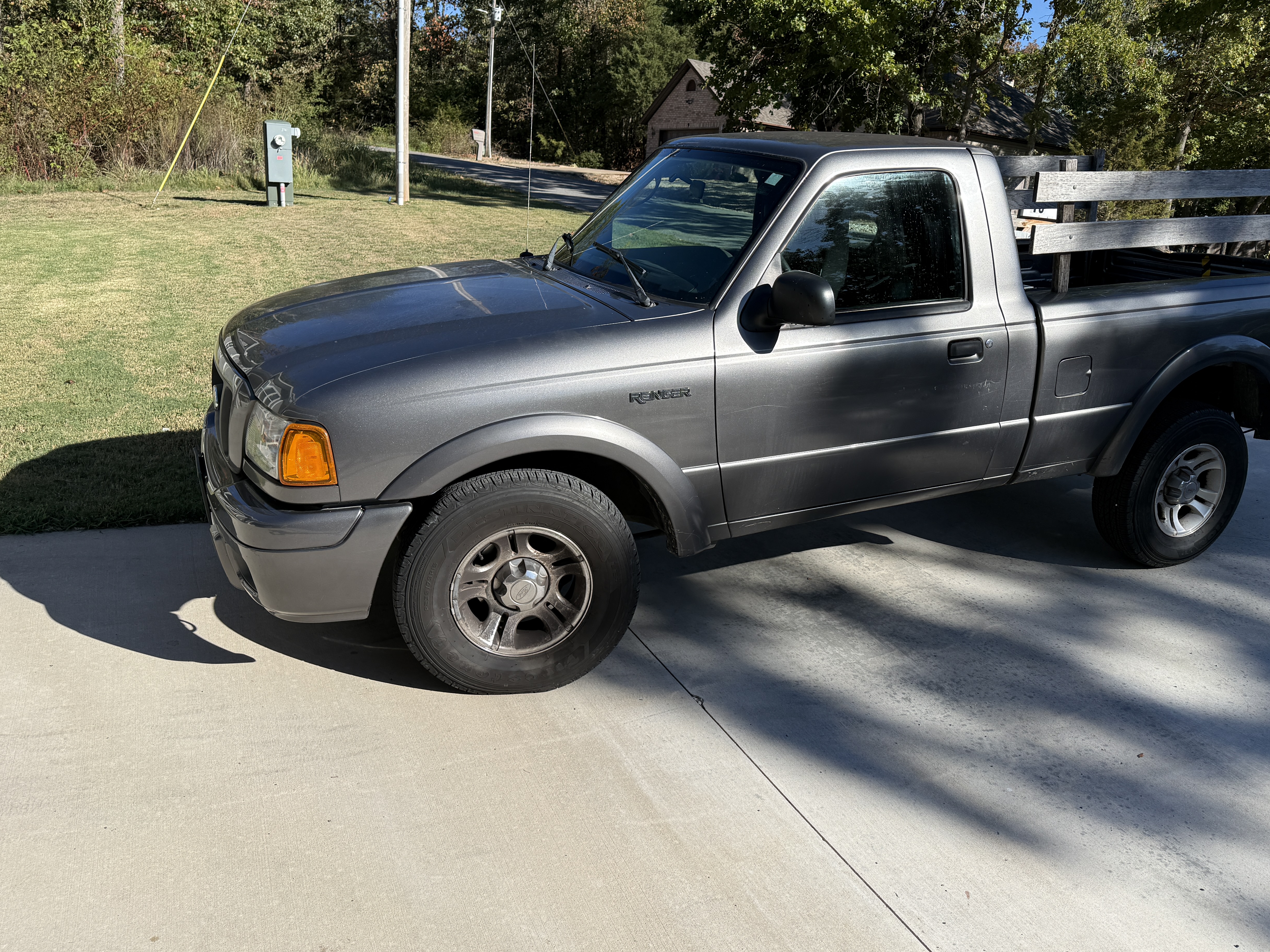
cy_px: 430
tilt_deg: -10.9
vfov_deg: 49.7
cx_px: 718
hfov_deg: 63.2
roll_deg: -4.9
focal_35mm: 28
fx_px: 1027
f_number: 1.78
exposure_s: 1/3759
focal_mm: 6.76
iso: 80
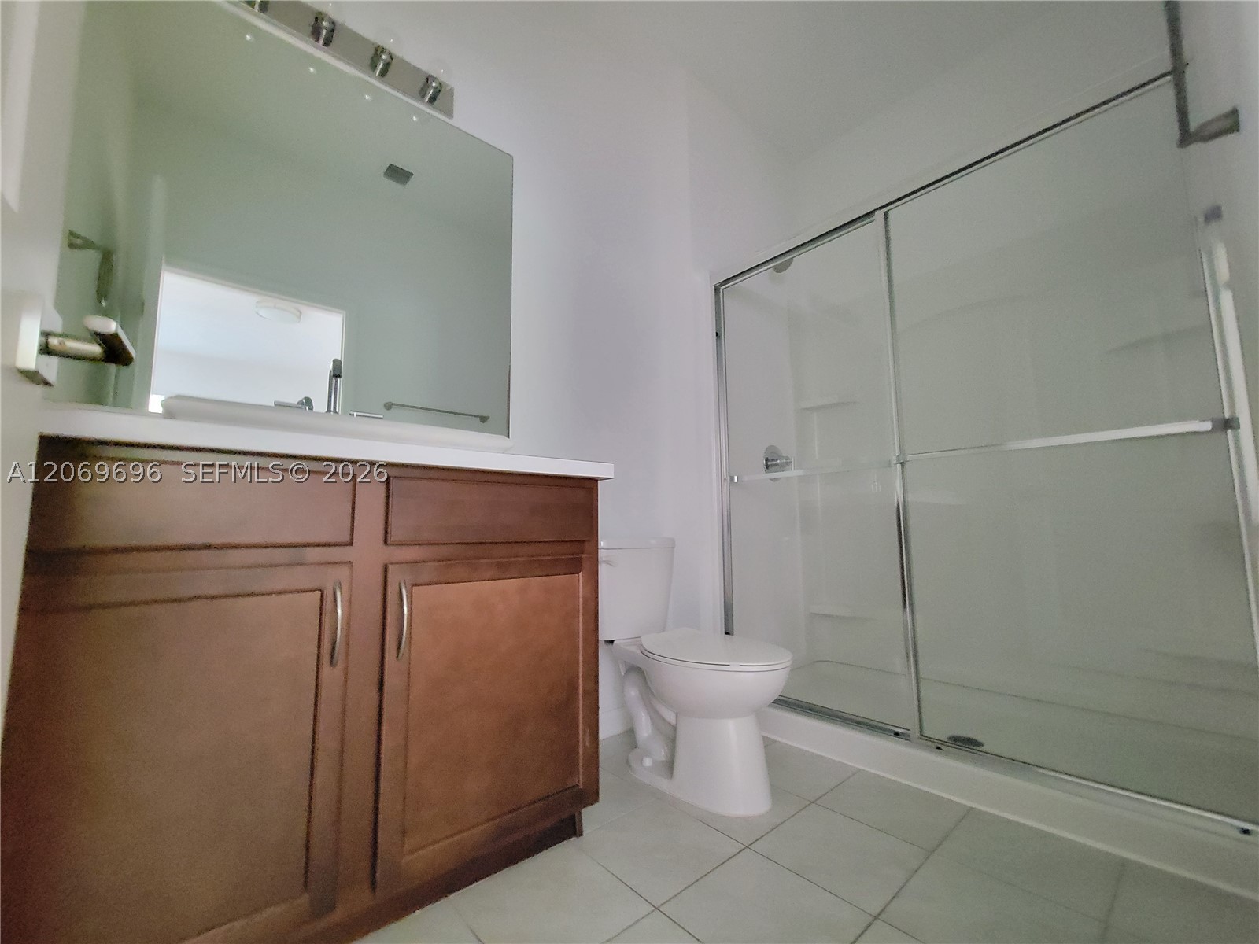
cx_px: 630
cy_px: 472
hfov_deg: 106.2
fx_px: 473
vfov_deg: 89.9
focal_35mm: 13
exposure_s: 1/15
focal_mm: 2.2
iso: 2500
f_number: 2.2
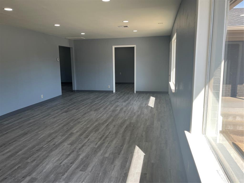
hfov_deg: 67.3
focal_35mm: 26
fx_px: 183
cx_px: 122
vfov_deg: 53.1
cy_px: 92
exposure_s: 1/416
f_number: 1.6
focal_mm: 5.1
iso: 50
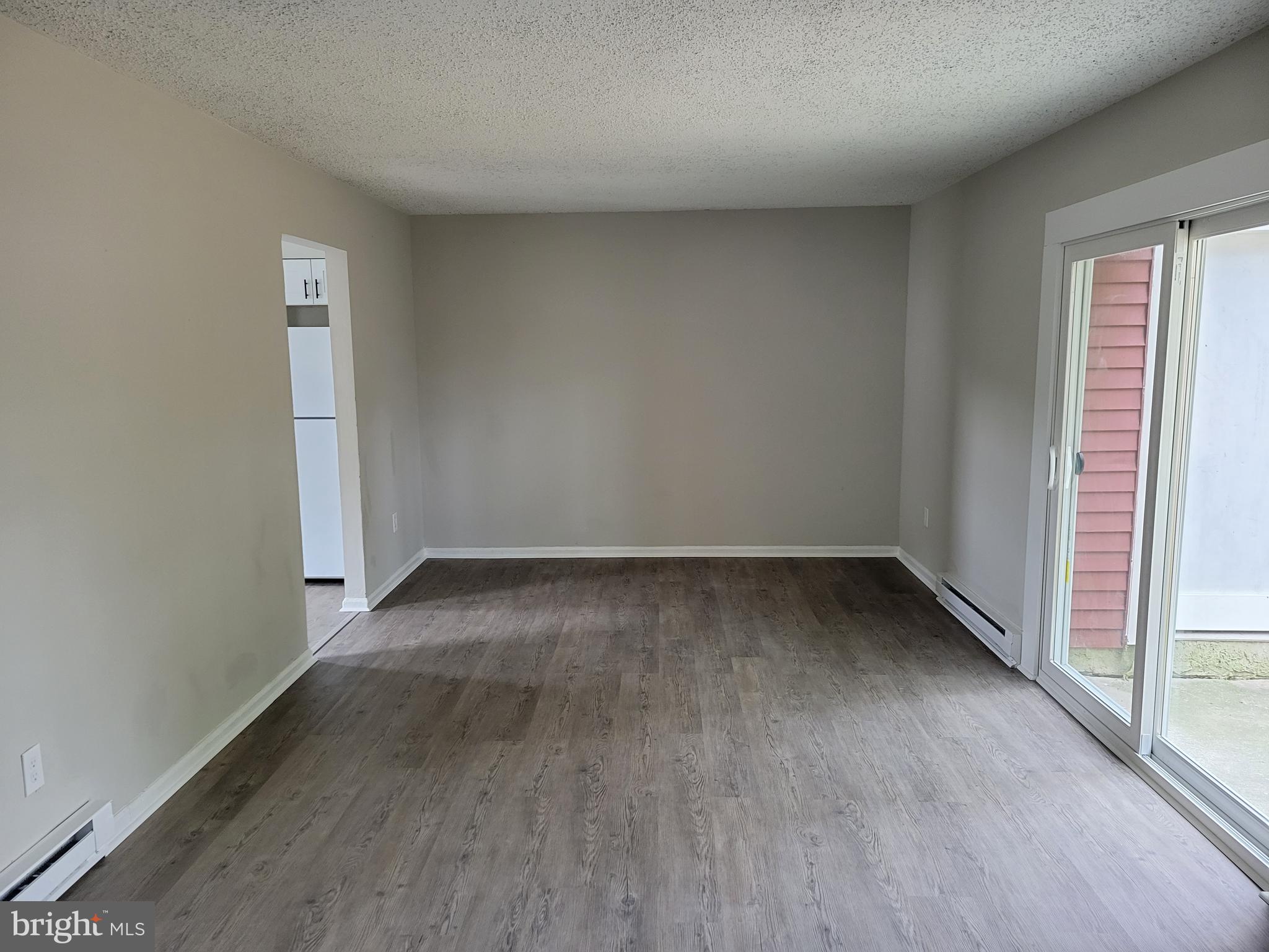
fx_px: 953
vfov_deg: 53.1
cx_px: 634
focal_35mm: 26
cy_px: 476
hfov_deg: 67.3
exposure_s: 1/39
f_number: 1.8
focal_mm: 5.4
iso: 250
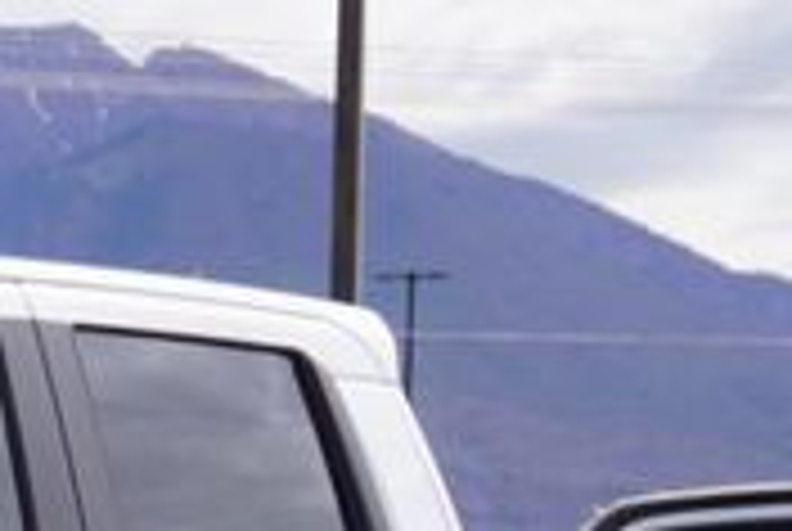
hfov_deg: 7.9
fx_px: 5377
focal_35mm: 244
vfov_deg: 5.4
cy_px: 1395
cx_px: -1008
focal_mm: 28
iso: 100
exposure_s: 1/200
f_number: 9
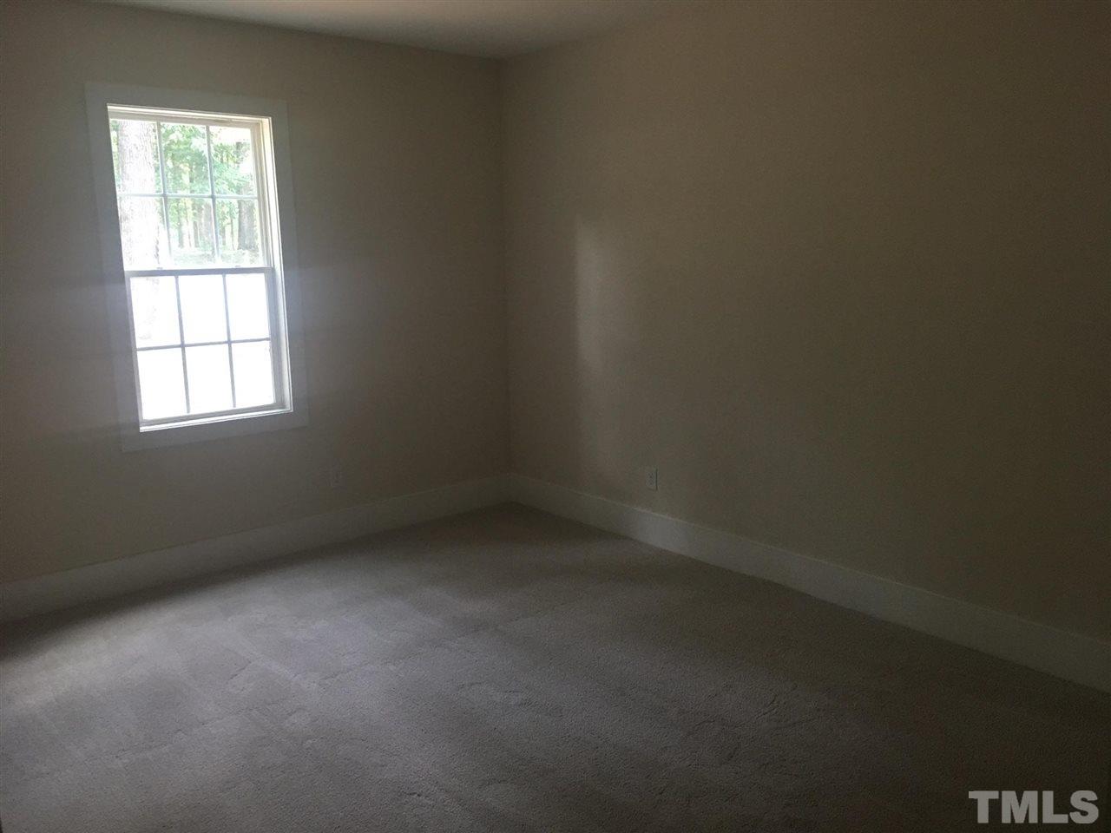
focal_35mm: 29
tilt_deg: -9.1
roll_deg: +1.4
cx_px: 556
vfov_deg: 48.2
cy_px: 416
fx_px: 931
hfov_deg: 61.7
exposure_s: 1/15
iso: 64
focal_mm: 4.15
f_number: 2.2
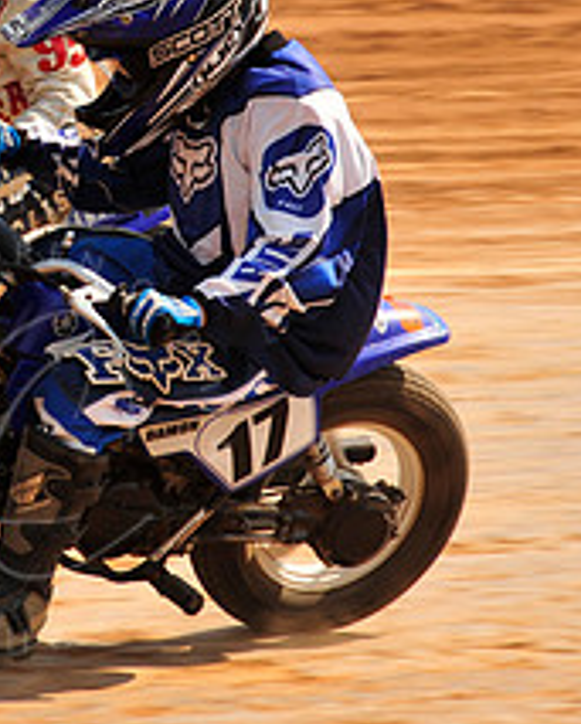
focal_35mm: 510
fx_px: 10939
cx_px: 24
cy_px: 133
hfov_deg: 3.0
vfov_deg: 3.8
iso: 200
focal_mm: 200
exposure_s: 1/400
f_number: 9
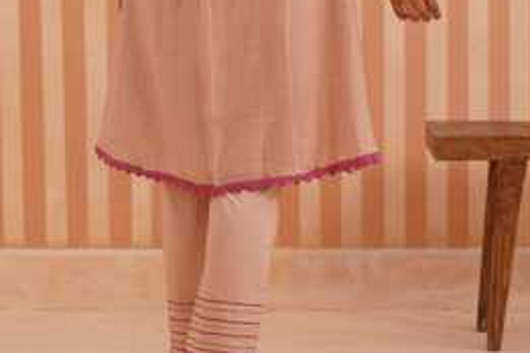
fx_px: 2076
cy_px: -11
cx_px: 258
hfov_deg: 14.6
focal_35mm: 141
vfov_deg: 9.7
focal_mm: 70
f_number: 4
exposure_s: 1/125
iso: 320
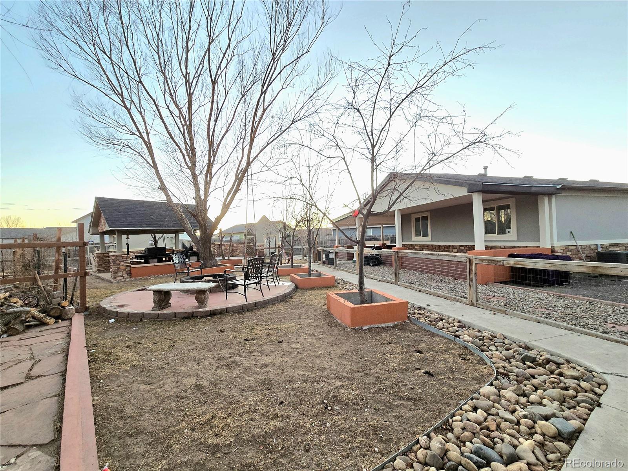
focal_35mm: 13
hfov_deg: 106.2
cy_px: 236
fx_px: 236
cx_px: 314
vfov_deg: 89.9
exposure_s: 1/60.2
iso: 640
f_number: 2.2
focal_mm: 2.2
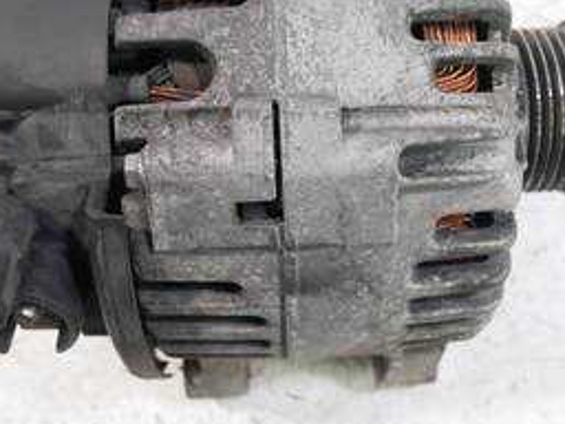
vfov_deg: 31.8
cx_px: 335
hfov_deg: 41.9
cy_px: 130
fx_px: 734
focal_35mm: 45
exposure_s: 1/60
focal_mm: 12
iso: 1250
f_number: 3.5
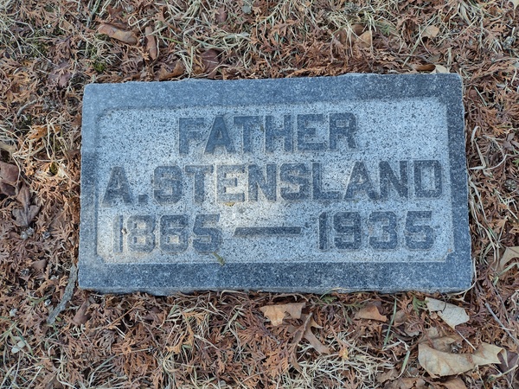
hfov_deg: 65.3
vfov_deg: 51.4
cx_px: 260
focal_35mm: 27
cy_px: 194
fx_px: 405
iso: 100
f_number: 1.7
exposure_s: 1/238
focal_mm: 4.71
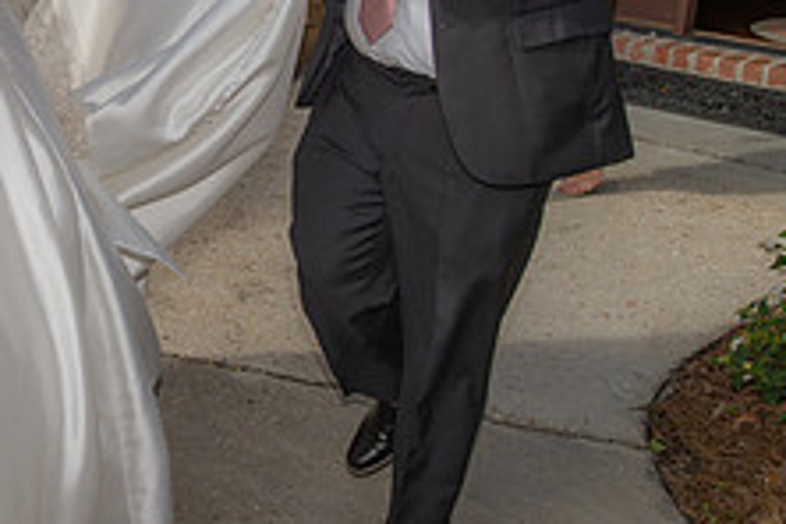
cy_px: 117
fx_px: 1485
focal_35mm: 68
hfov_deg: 27.6
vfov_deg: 19.8
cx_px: -35
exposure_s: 1/320
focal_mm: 26
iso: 64
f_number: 5.6
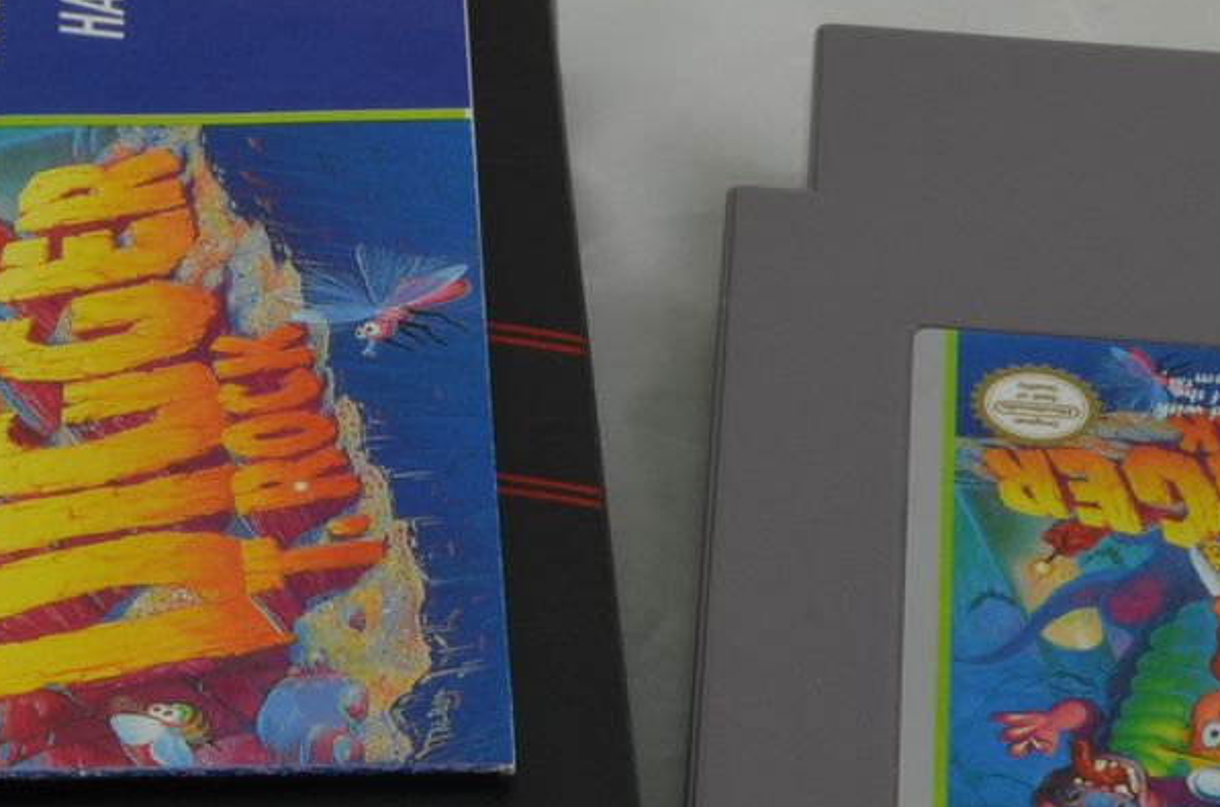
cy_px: 540
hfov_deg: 11.4
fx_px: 6119
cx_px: 734
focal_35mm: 181
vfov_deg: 7.5
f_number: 20
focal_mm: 40
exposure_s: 1/2.5
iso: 100
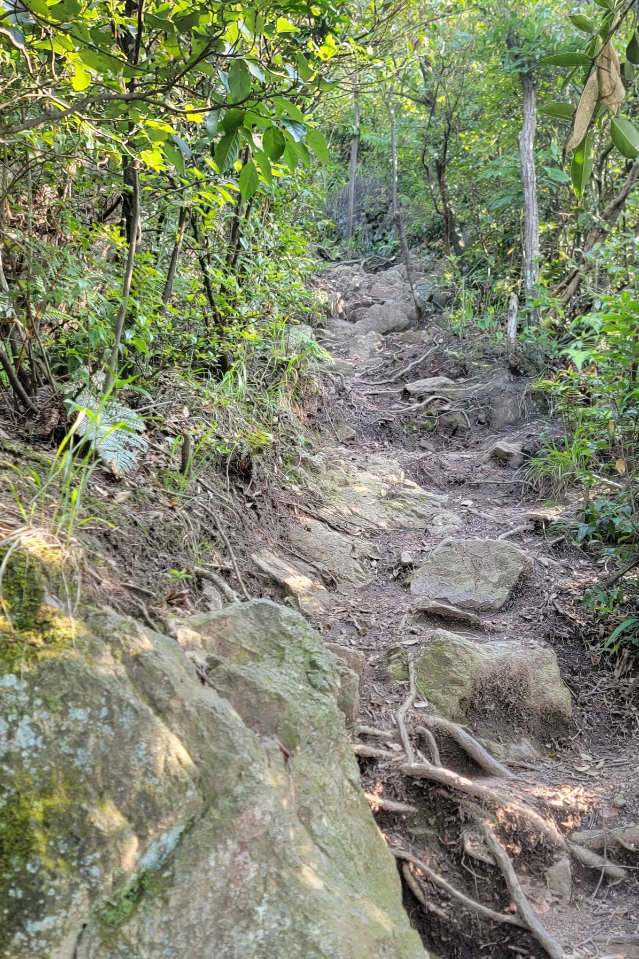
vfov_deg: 50.2
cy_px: 604
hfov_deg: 34.6
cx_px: 439
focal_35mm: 38
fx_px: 1012
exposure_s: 1/100
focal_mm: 6.7
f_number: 1.8
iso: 64
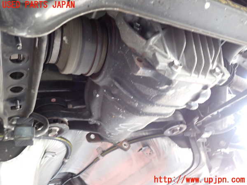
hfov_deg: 60.0
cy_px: 92
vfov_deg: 46.8
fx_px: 214
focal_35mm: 30
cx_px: 124
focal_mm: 5.4
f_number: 2.3
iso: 400
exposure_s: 1/30
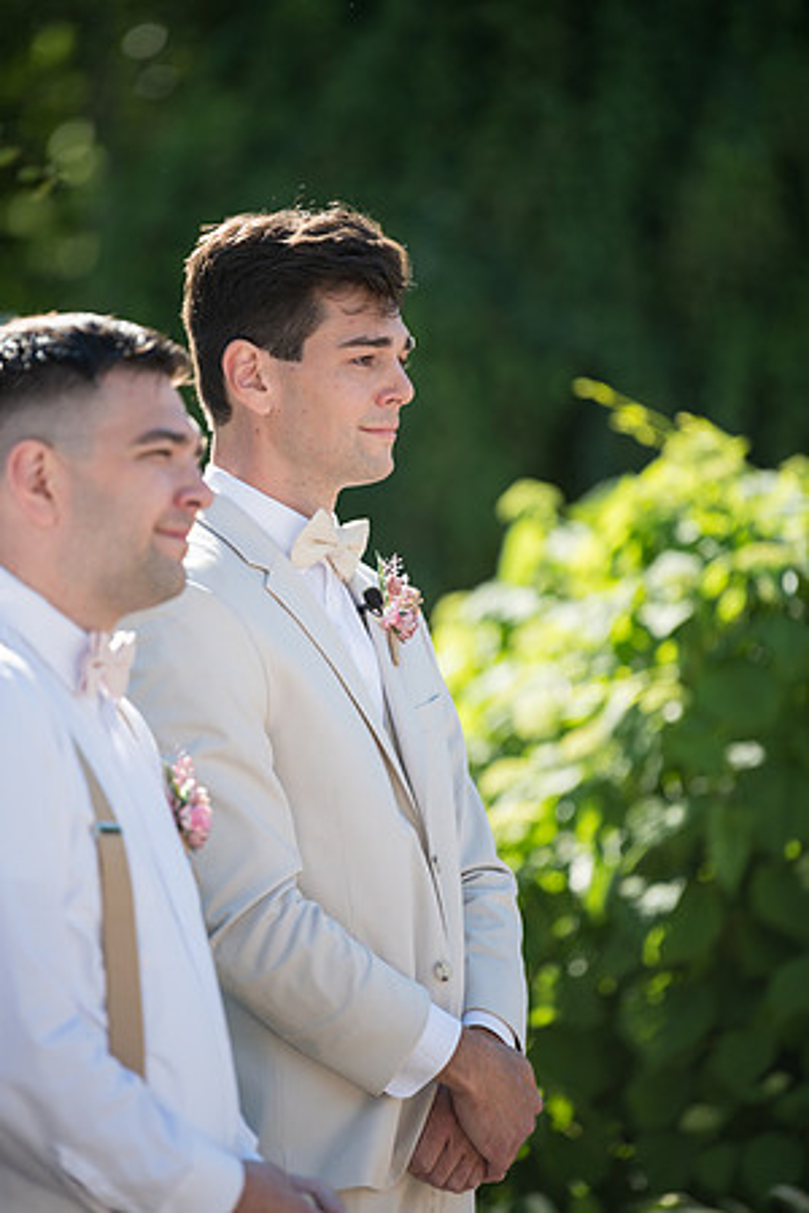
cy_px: 606
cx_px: 404
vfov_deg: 10.3
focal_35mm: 200
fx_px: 6741
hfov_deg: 6.9
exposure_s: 1/320
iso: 64
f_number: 2.8
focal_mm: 200
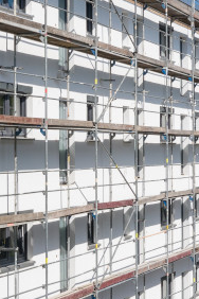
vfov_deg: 19.2
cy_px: 103
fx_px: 879
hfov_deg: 12.7
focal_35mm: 106
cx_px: -21
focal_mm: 10.26
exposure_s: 1/160
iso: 100
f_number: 6.3
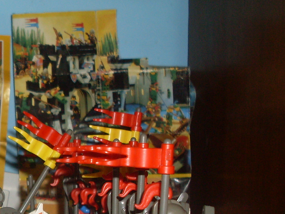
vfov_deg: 15.7
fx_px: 758
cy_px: 224
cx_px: -43
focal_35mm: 92
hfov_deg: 20.2
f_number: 2.8
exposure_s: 1/45
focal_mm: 6.3
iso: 100
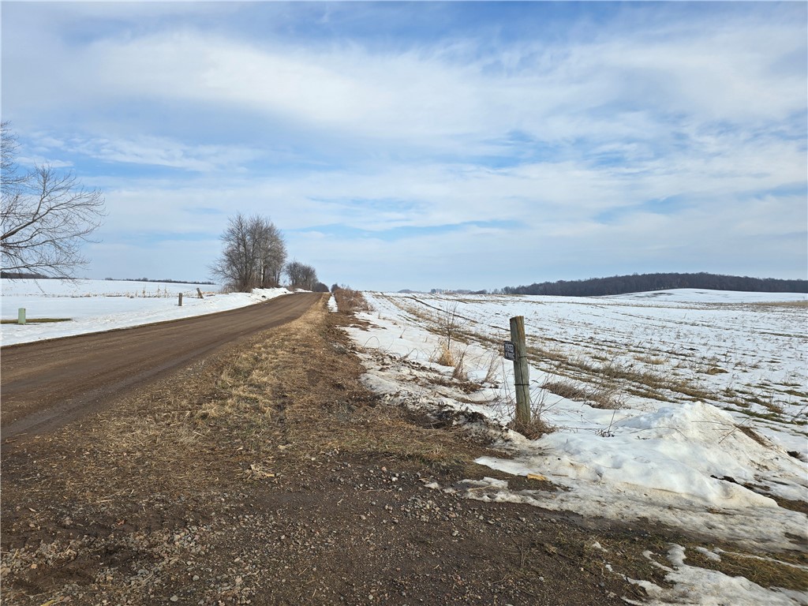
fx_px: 537
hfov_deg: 73.9
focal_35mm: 23
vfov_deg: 58.9
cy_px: 303
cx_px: 404
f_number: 1.7
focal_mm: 6.3
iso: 12
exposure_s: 1/1160
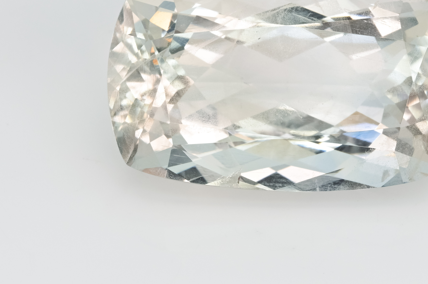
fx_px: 2697
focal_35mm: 227
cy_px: 92
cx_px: 289
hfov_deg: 9.1
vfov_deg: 6.0
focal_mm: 105
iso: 500
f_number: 20
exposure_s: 1/30
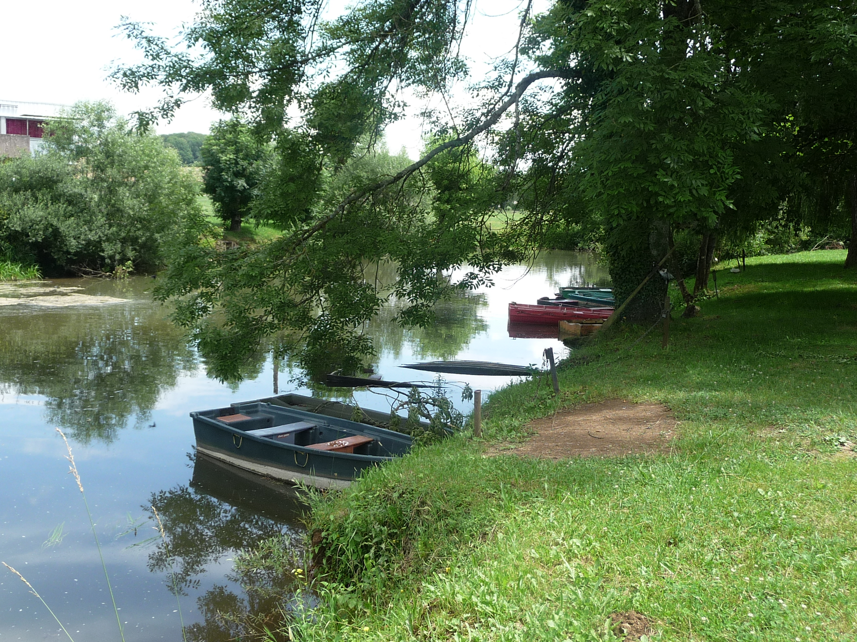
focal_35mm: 39
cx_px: 428
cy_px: 321
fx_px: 966
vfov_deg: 36.8
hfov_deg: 47.9
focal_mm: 5
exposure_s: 1/320
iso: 100
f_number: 3.4
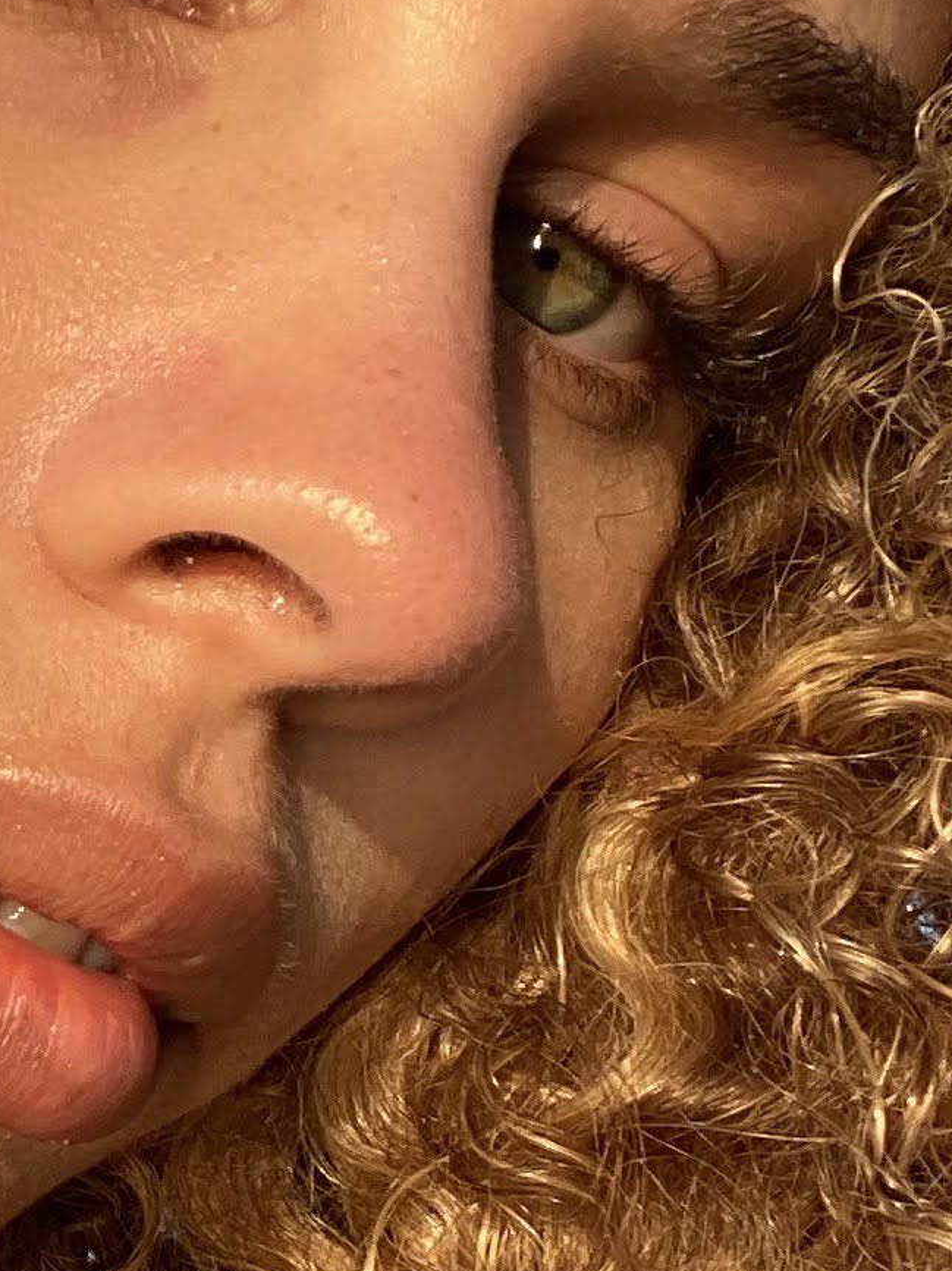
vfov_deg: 18.3
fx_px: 3926
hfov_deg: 13.2
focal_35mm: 107
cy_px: 964
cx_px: -424
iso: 25
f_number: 2.2
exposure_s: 1/900
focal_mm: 2.71
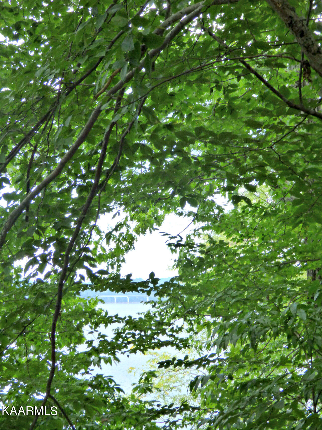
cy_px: 215
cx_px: 161
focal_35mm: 102
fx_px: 1265
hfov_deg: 14.5
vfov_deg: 19.3
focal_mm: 17.01
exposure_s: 1/125
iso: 200
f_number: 4.8
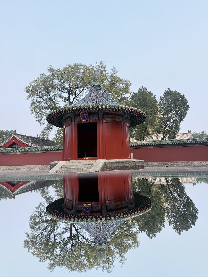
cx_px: 104
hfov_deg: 56.8
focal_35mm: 24
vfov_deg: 71.6
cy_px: 138
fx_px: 192
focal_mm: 6.76
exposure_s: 1/1005
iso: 80
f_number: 1.78
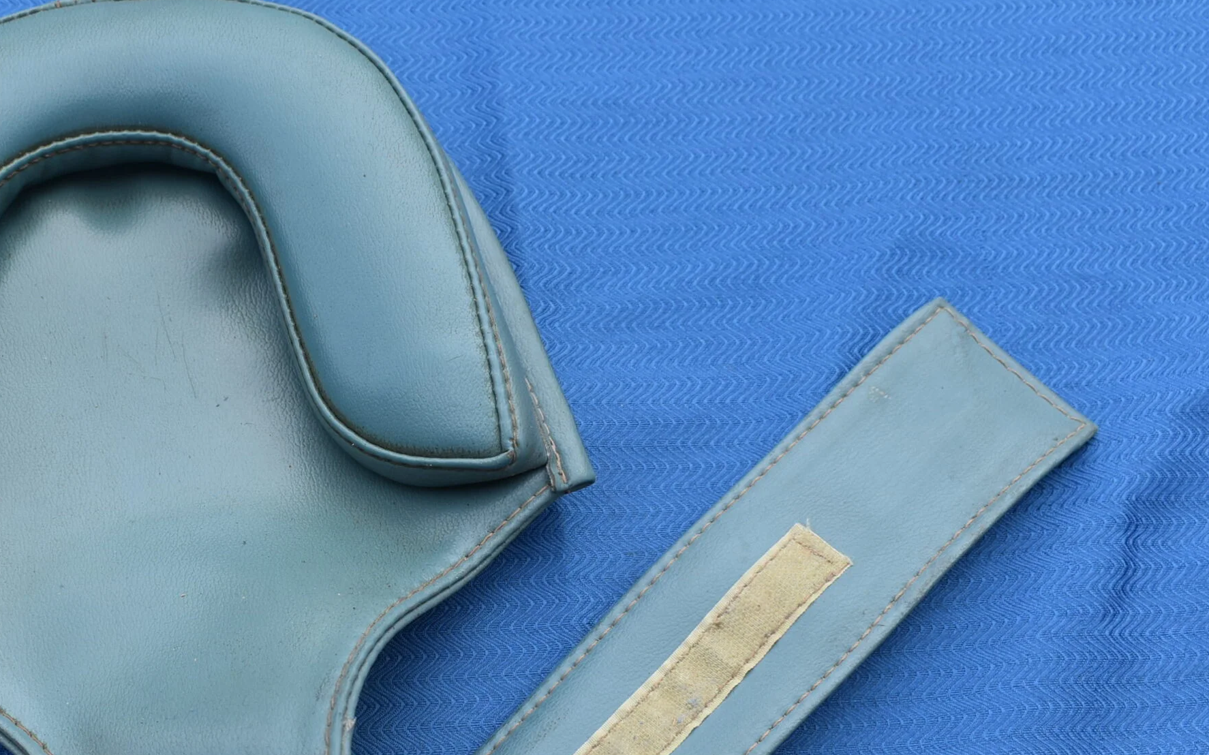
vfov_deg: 24.2
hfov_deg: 37.7
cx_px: 395
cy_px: 535
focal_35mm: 53
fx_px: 1746
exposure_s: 1/400
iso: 200
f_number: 8
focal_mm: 24
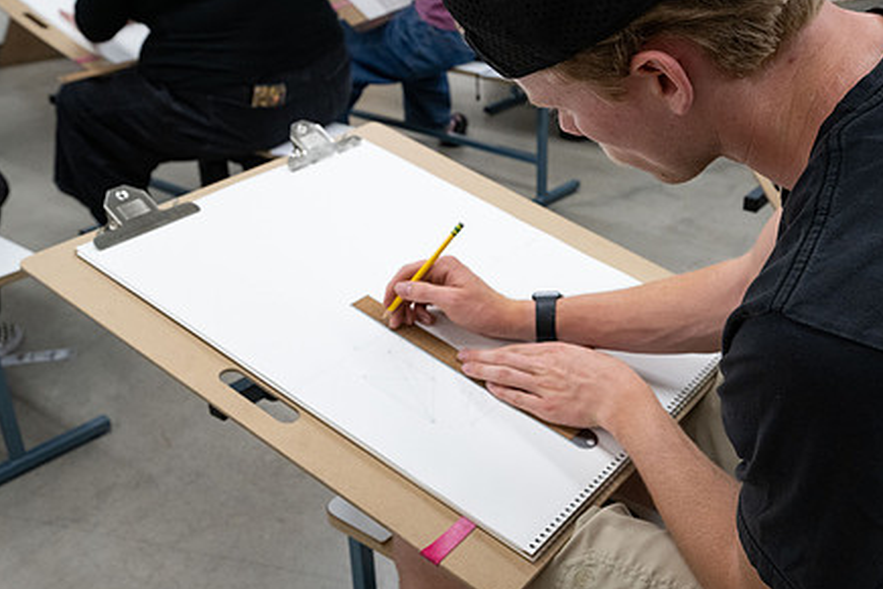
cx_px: 520
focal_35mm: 40
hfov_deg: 48.2
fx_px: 981
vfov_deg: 33.4
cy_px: 308
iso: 1600
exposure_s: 1/125
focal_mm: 30
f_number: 7.1
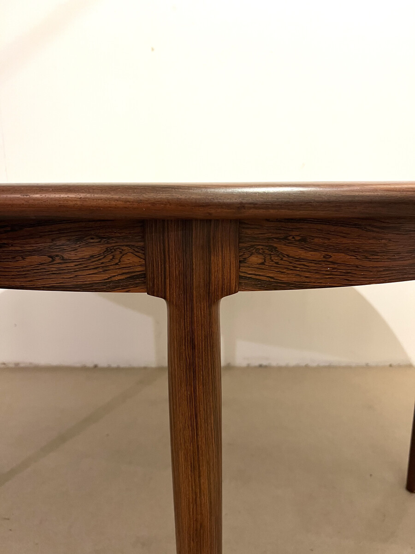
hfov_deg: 53.1
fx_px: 416
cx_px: 208
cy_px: 277
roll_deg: +1.3
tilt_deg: -11.0
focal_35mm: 26
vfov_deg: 67.3
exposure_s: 1/50
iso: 320
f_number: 1.5
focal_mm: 5.7
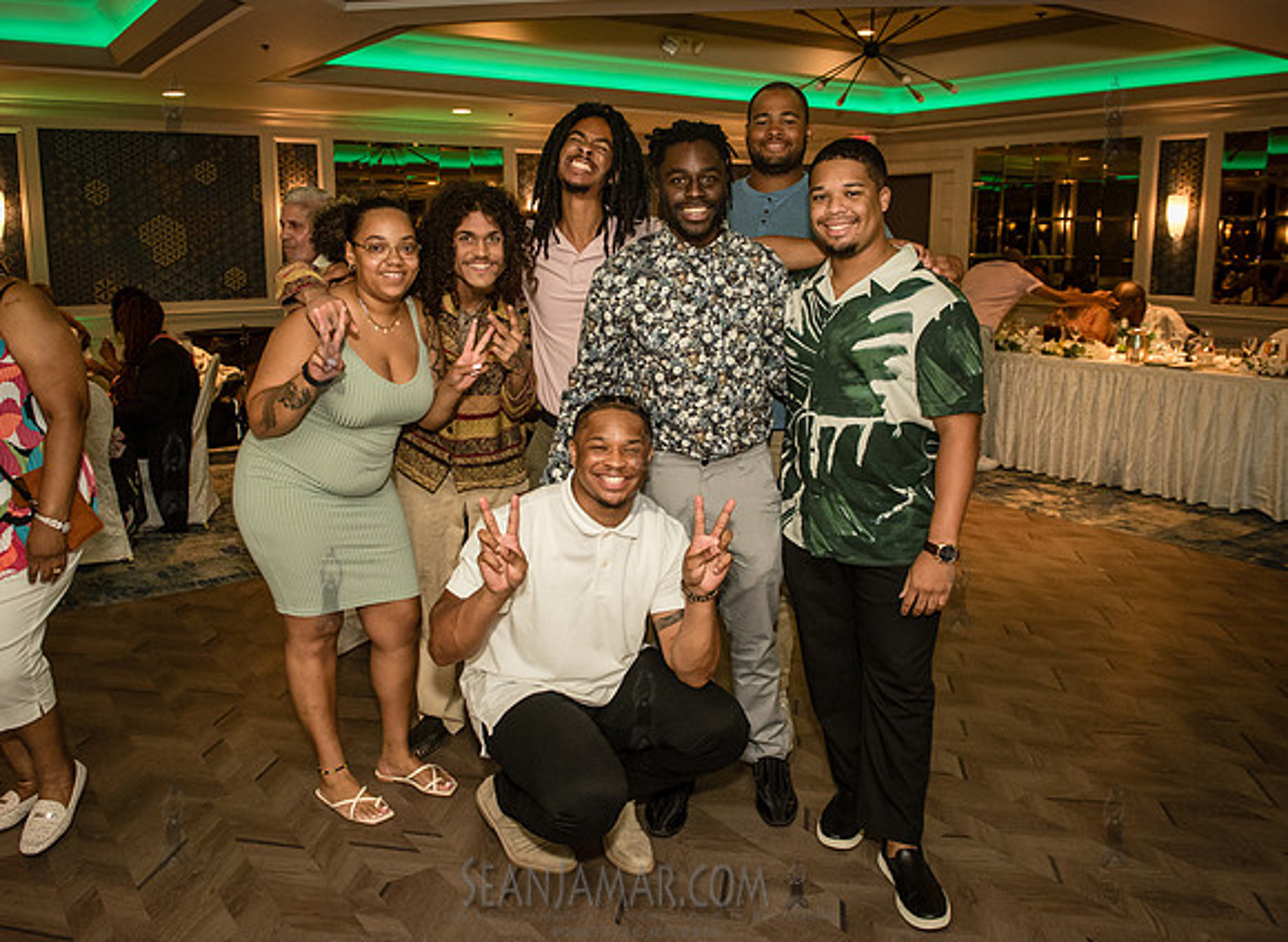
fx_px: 1020
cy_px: 431
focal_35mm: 28
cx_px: 613
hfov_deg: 64.5
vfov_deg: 49.5
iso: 1600
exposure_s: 1/160
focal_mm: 24
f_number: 3.5
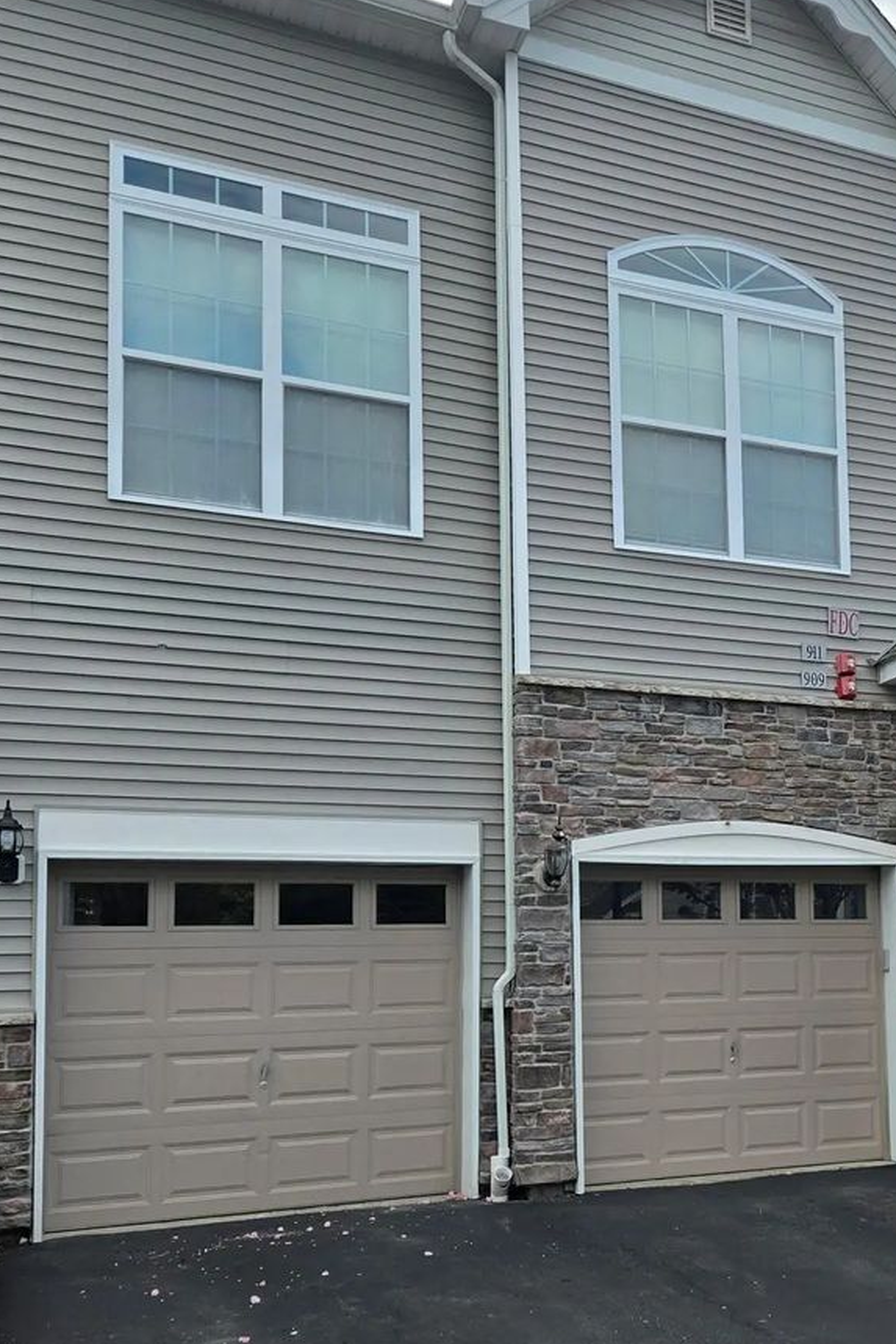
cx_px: 743
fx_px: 1418
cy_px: 846
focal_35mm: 38
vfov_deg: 50.1
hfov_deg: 33.8
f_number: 1.8
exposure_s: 1/2921
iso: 50
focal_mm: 5.4
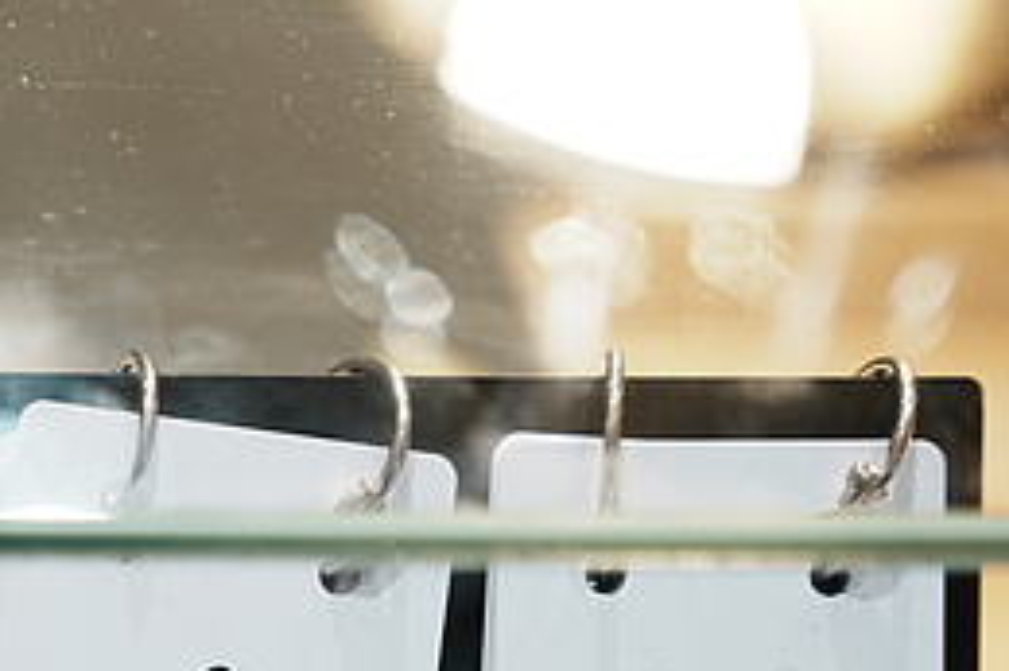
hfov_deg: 12.2
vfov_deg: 8.2
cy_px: 818
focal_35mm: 166
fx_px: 4655
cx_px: 16
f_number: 2.8
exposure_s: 1/60
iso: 125
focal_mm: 55.4
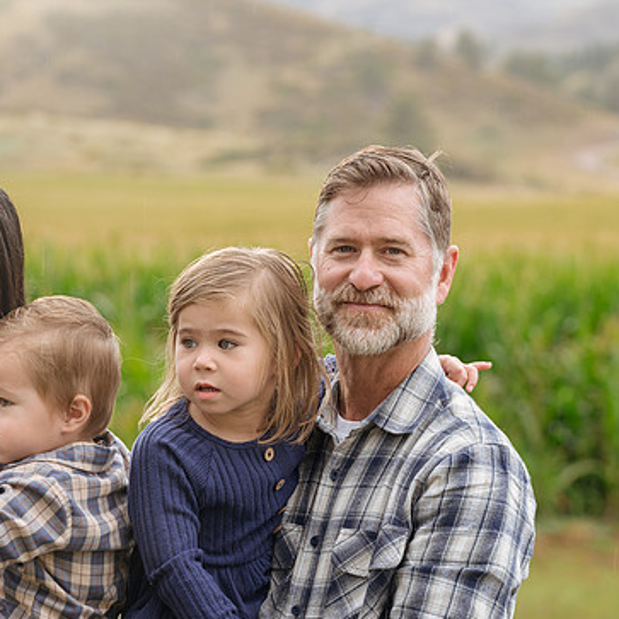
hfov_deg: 11.2
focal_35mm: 155
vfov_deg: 11.3
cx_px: 128
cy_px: 316
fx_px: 3136
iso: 200
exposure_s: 1/125
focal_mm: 114
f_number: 5.6
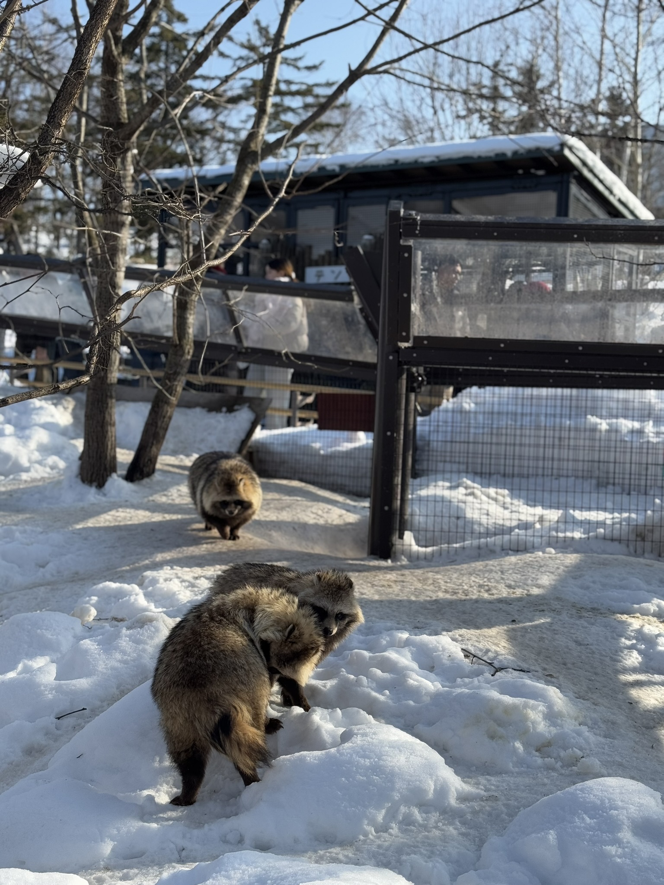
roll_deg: -1.6
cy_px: 442
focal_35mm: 48
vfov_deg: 39.7
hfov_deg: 30.3
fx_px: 1228
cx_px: 332
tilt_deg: -1.8
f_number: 1.78
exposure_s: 1/2717
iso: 64
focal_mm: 6.76
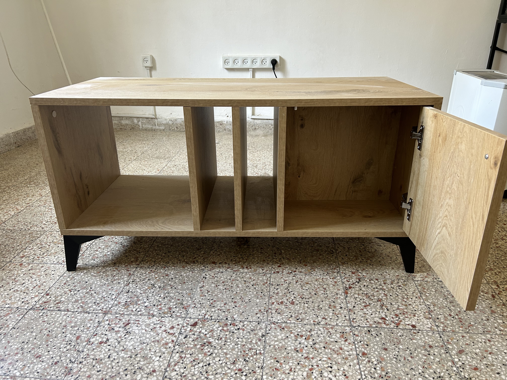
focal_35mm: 26
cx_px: 254
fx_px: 381
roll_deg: +0.8
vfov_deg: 53.1
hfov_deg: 67.3
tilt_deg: -21.6
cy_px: 190
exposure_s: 1/60
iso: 160
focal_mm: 5.7
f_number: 1.5
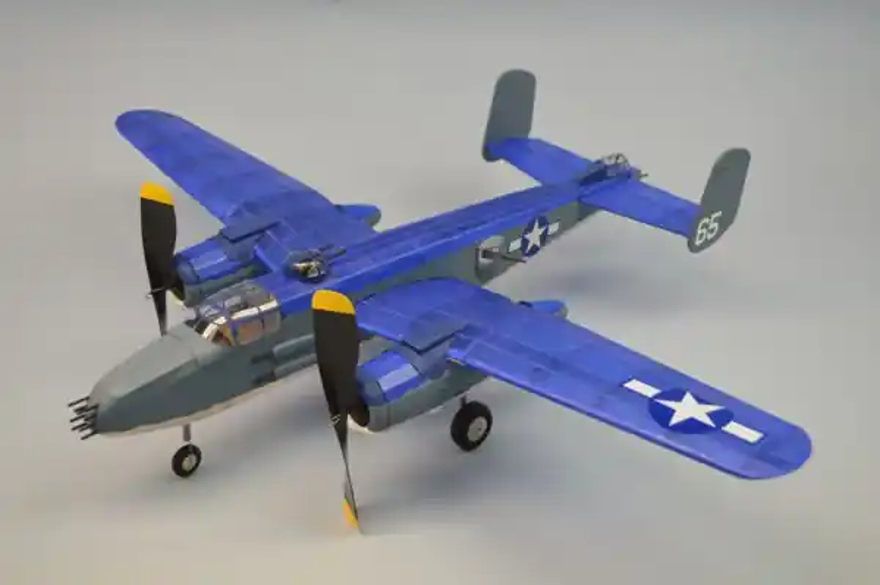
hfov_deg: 46.4
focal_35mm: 42
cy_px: 292
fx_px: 1026
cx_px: 440
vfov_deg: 31.8
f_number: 5.6
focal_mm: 28
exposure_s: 1/125
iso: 400
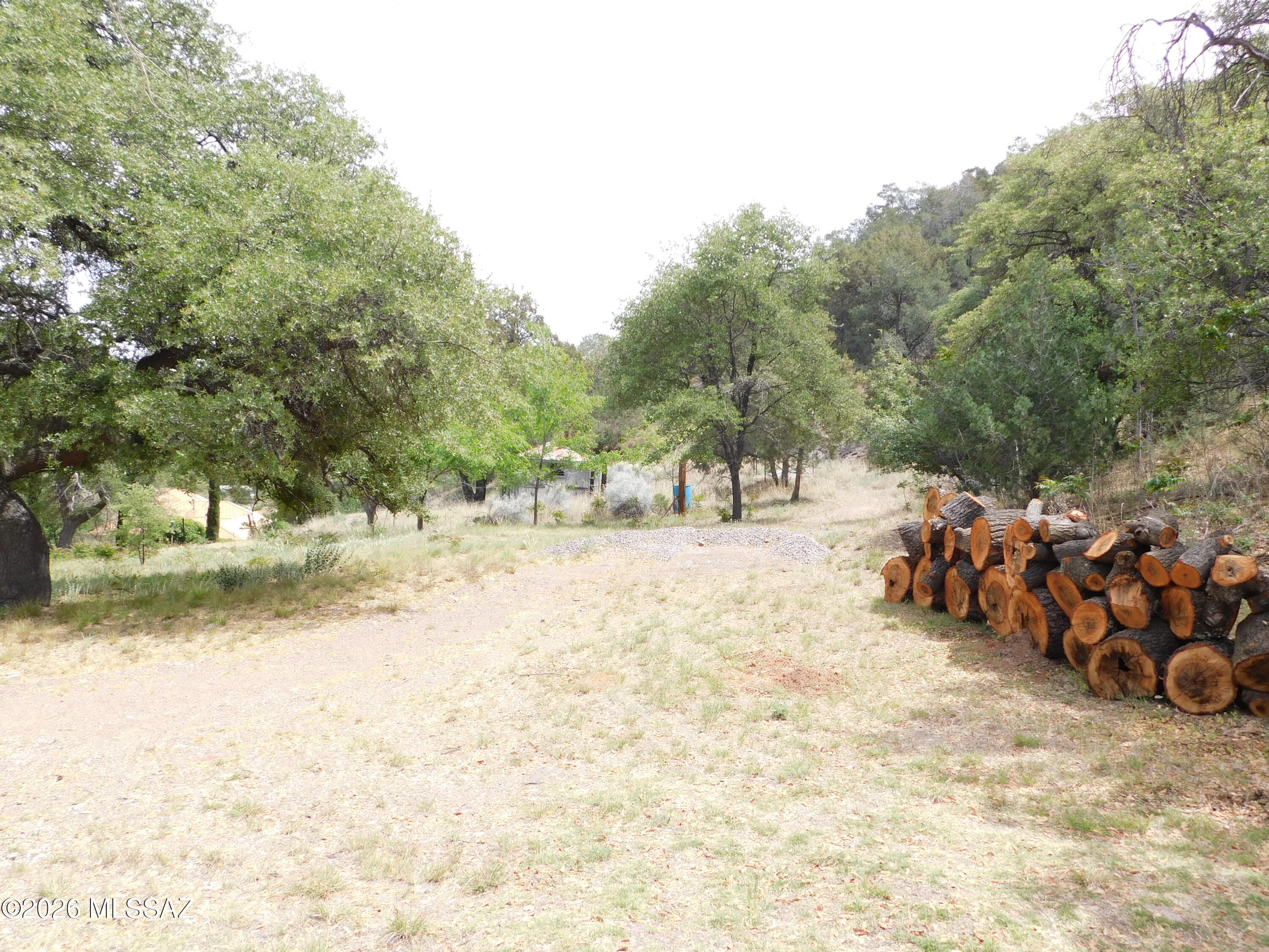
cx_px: 634
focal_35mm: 30
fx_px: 1100
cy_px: 476
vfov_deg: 46.8
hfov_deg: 60.0
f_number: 3.2
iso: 125
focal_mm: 5.3
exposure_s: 1/500
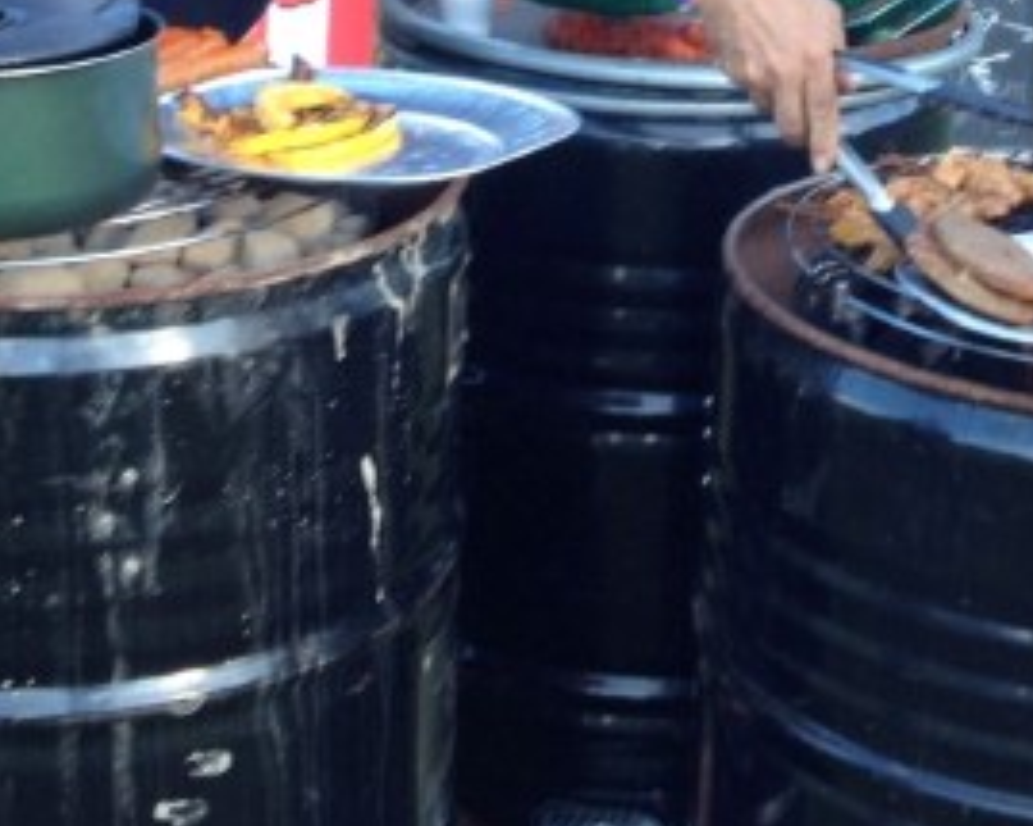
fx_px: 2659
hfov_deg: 21.8
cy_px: -8
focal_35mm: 87
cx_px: 789
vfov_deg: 17.2
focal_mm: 4.28
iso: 50
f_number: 2.4
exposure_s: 1/120
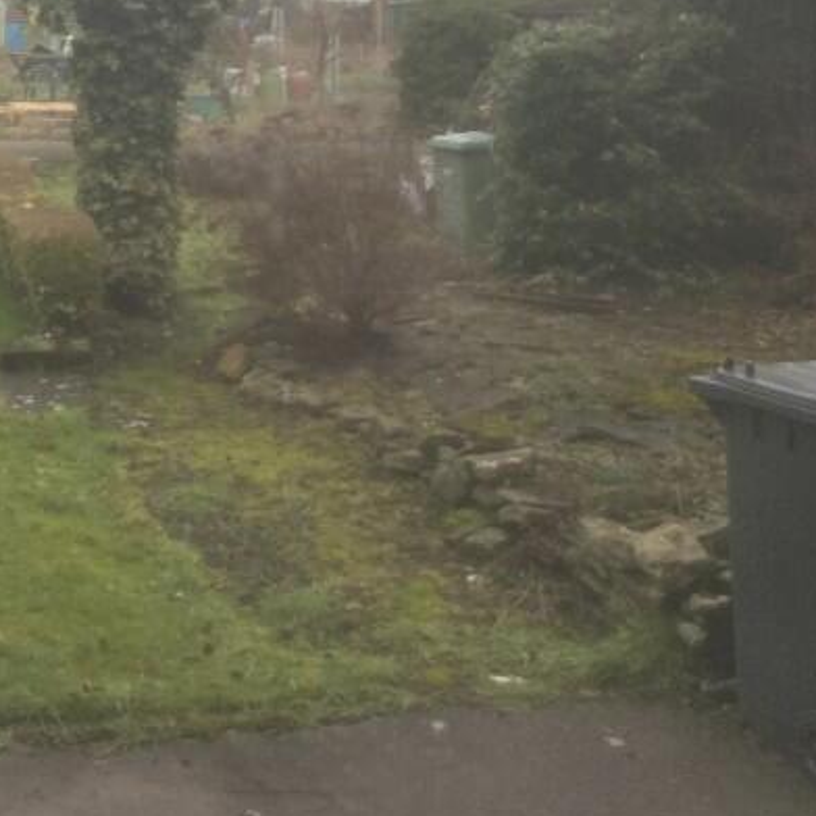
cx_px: -206
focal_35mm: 60
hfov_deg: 25.2
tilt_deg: +0.6
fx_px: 1600
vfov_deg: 27.6
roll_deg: -0.4
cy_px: 94
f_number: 1.8
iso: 32
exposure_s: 1/513
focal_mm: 4.25
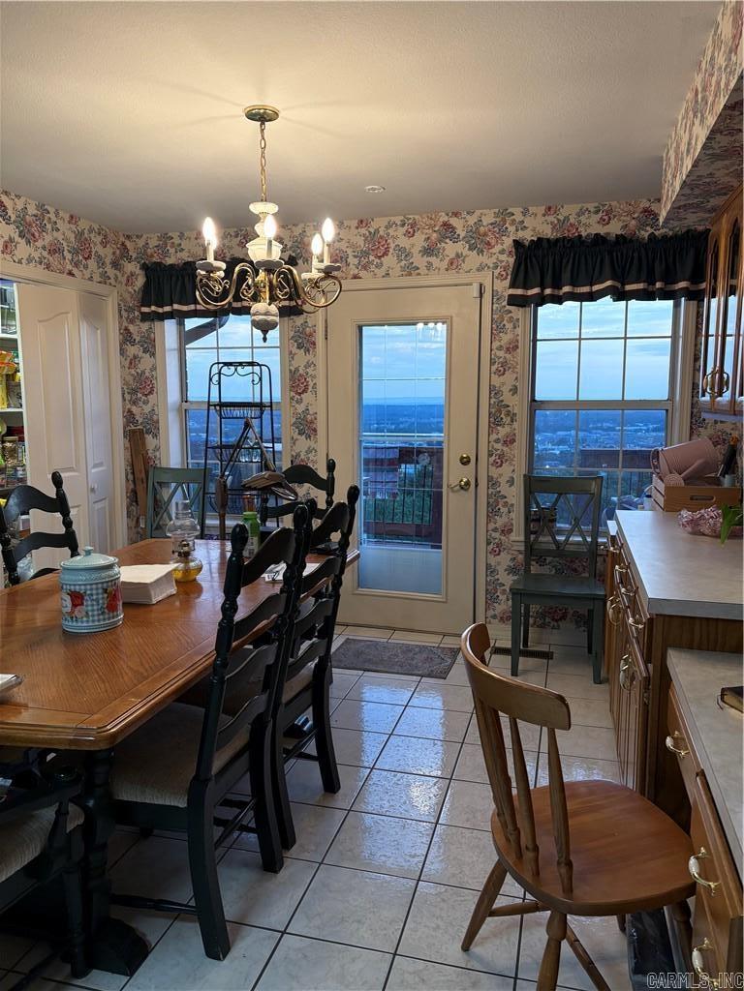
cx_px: 372
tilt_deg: -6.7
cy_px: 496
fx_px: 745
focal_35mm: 26
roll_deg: +0.4
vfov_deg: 67.3
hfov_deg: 53.1
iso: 160
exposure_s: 1/120
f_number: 1.6
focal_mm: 5.96
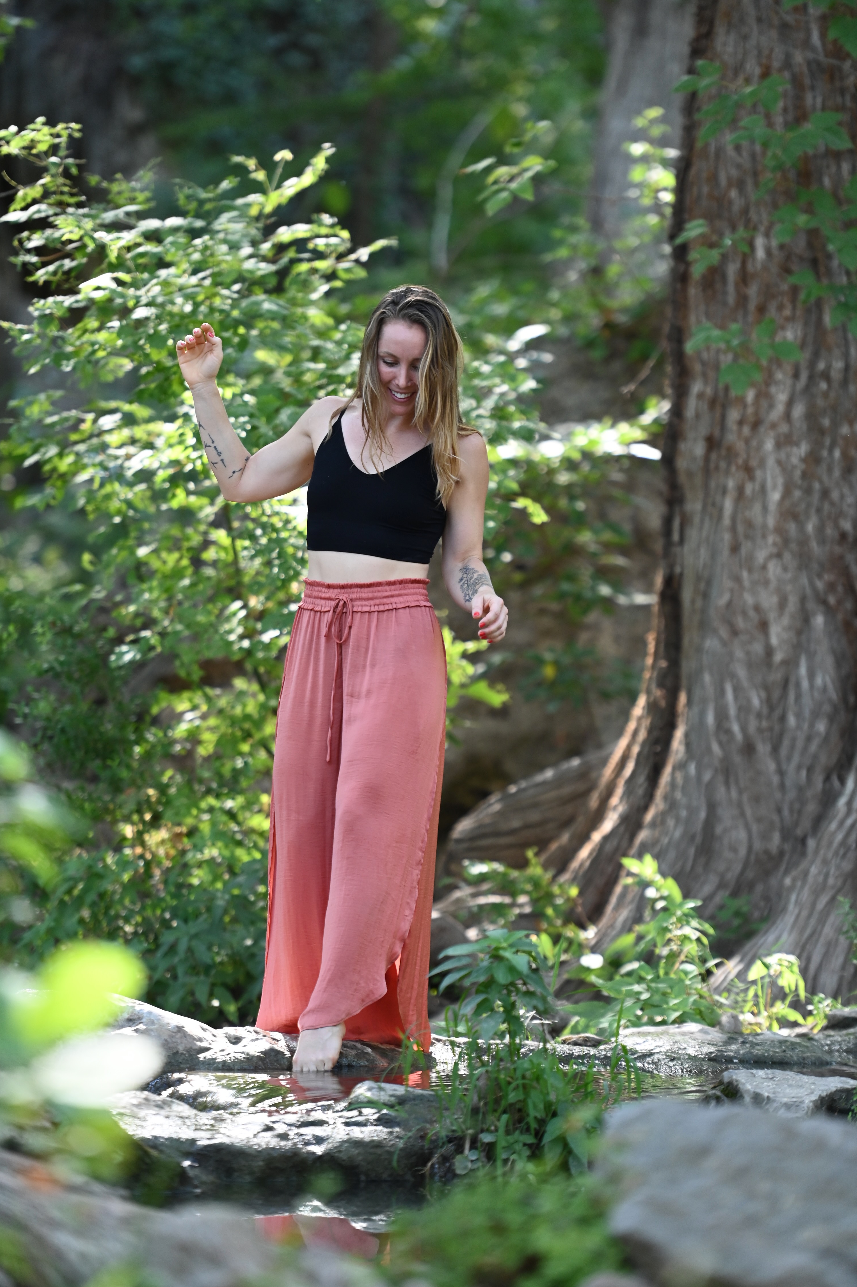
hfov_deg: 7.8
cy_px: 647
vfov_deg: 11.7
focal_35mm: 176
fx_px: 6288
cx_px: 428
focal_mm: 175
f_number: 3.2
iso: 1000
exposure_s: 1/640
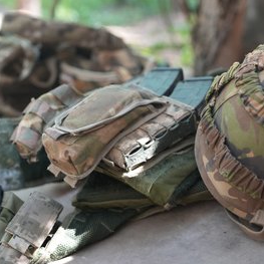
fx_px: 535
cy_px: 133
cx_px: 150
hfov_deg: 27.7
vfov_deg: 27.7
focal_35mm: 62
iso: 3200
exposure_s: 1/160
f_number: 2.8
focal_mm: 48
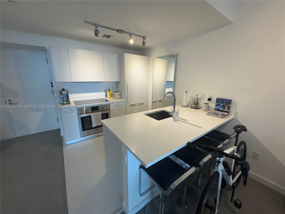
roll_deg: +0.0
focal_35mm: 14
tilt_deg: -14.0
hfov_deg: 102.1
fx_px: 115
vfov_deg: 85.7
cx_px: 142
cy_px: 107
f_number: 2.2
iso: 200
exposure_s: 1/120
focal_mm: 2.22
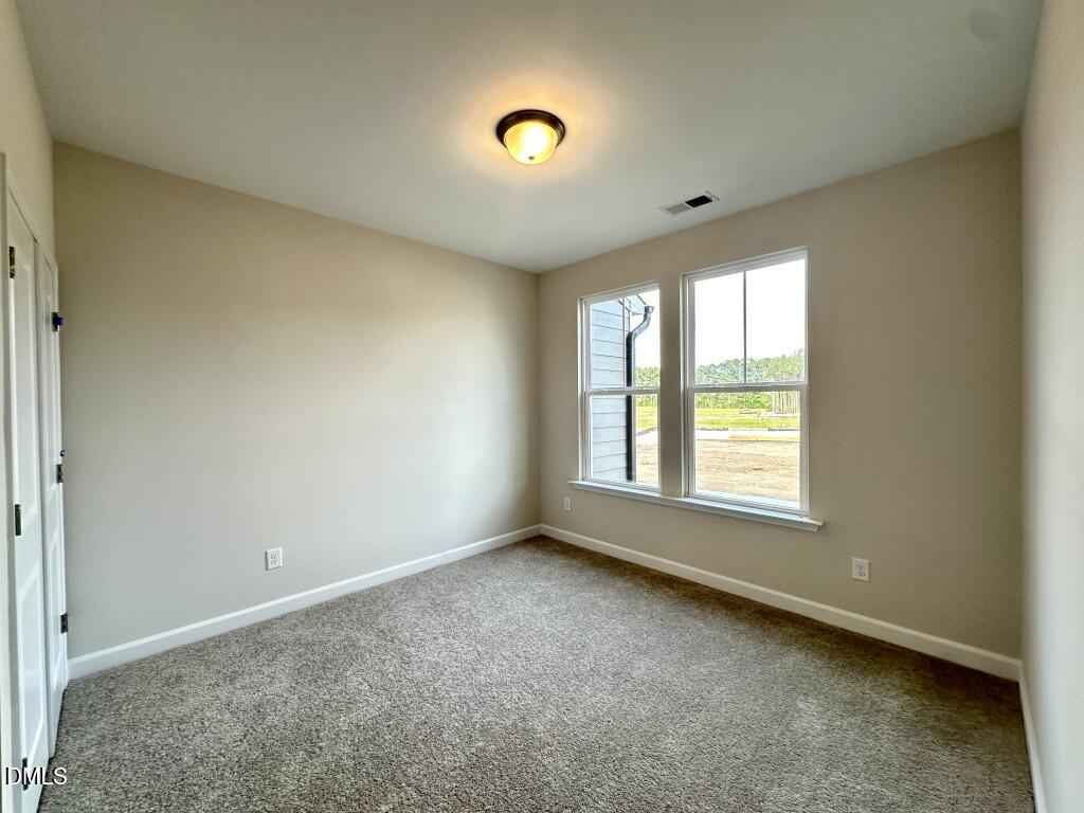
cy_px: 406
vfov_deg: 85.7
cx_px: 542
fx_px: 438
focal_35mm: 14
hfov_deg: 102.1
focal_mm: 2.22
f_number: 2.2
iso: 125
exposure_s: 1/120
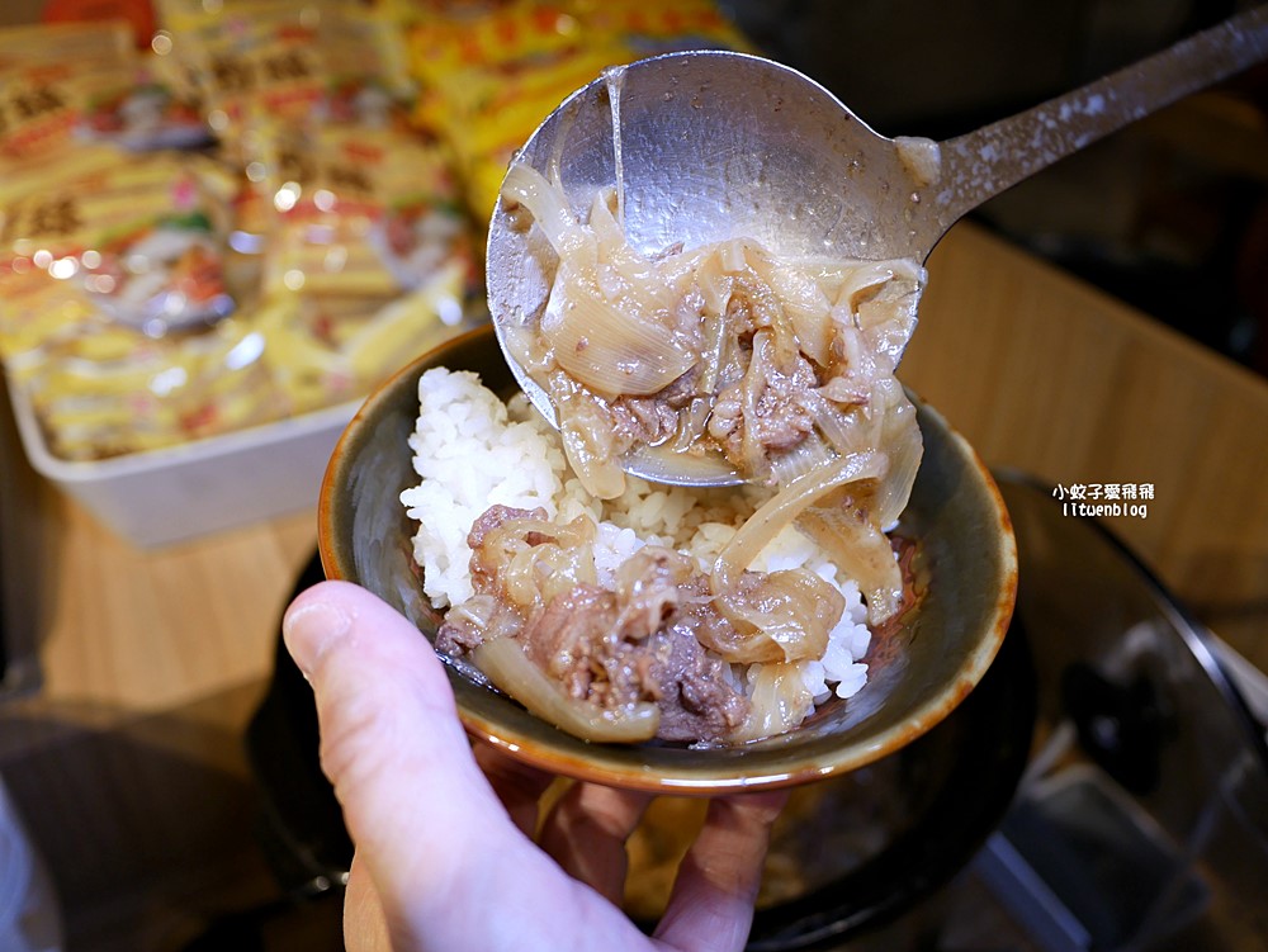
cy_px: 476
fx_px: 1026
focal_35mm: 28
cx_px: 634
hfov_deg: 63.4
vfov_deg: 49.8
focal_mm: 14
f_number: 2.5
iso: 200
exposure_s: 1/100
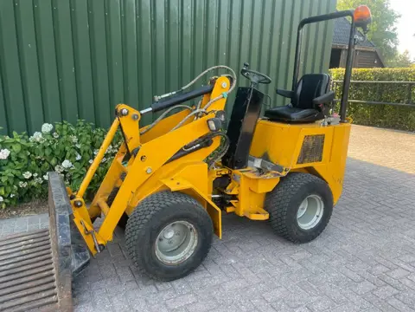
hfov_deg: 67.3
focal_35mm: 26
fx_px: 312
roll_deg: -1.3
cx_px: 208
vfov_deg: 53.1
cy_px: 156
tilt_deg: -14.4
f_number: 1.6
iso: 32
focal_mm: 4.2
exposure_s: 1/175
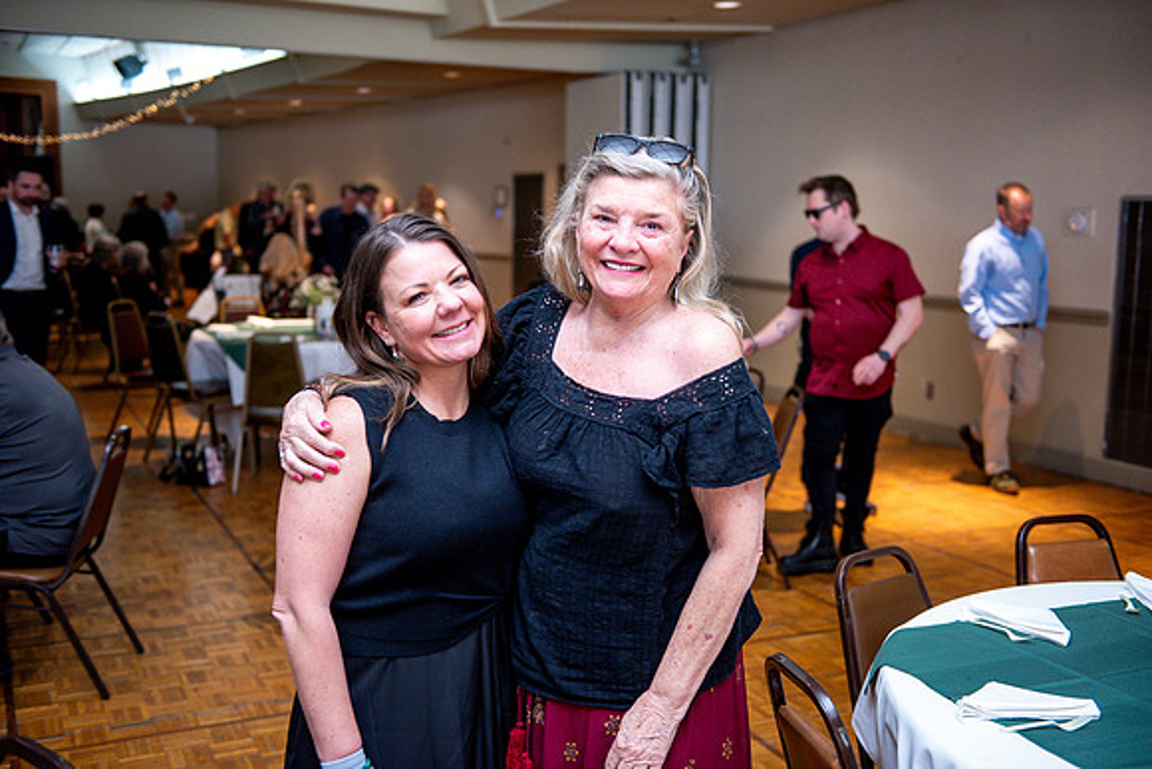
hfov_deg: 44.5
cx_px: 576
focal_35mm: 44
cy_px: 384
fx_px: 1408
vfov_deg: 30.5
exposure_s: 1/160
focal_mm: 44
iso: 2000
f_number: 2.8
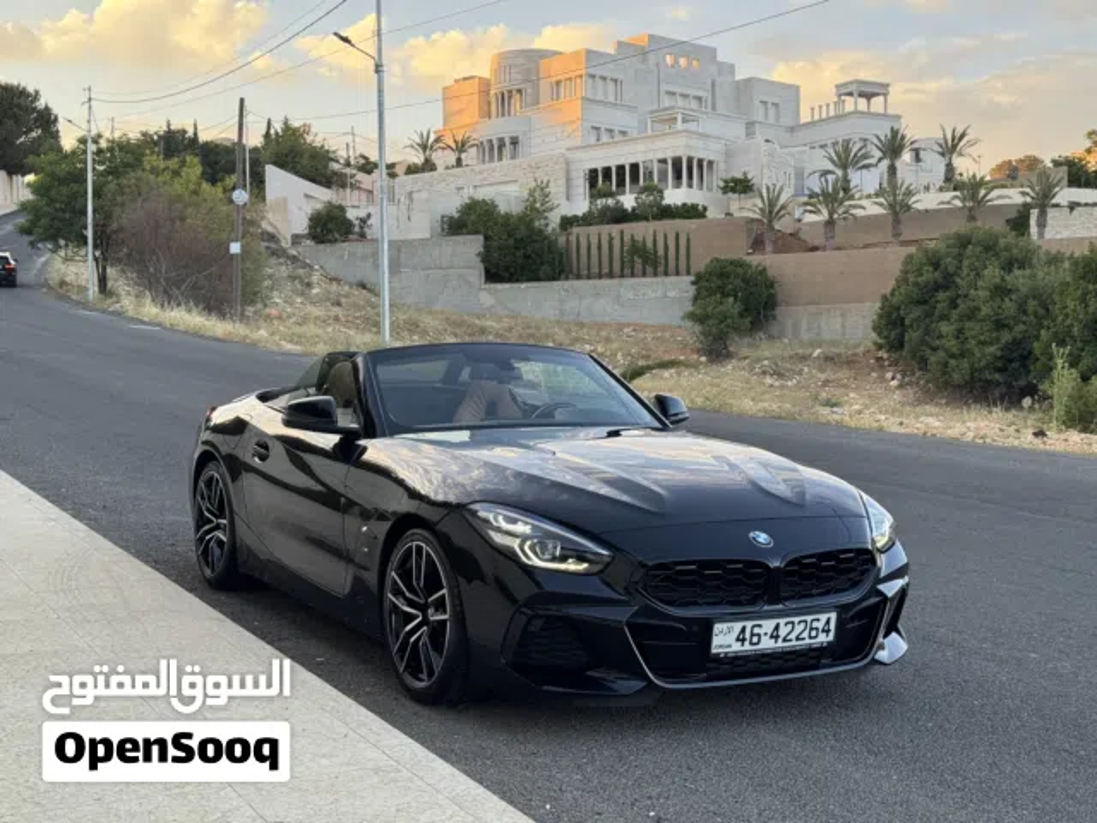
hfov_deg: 39.7
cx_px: 548
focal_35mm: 48
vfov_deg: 30.3
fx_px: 1521
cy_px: 412
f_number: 1.78
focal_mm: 6.76
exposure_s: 1/163
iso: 64
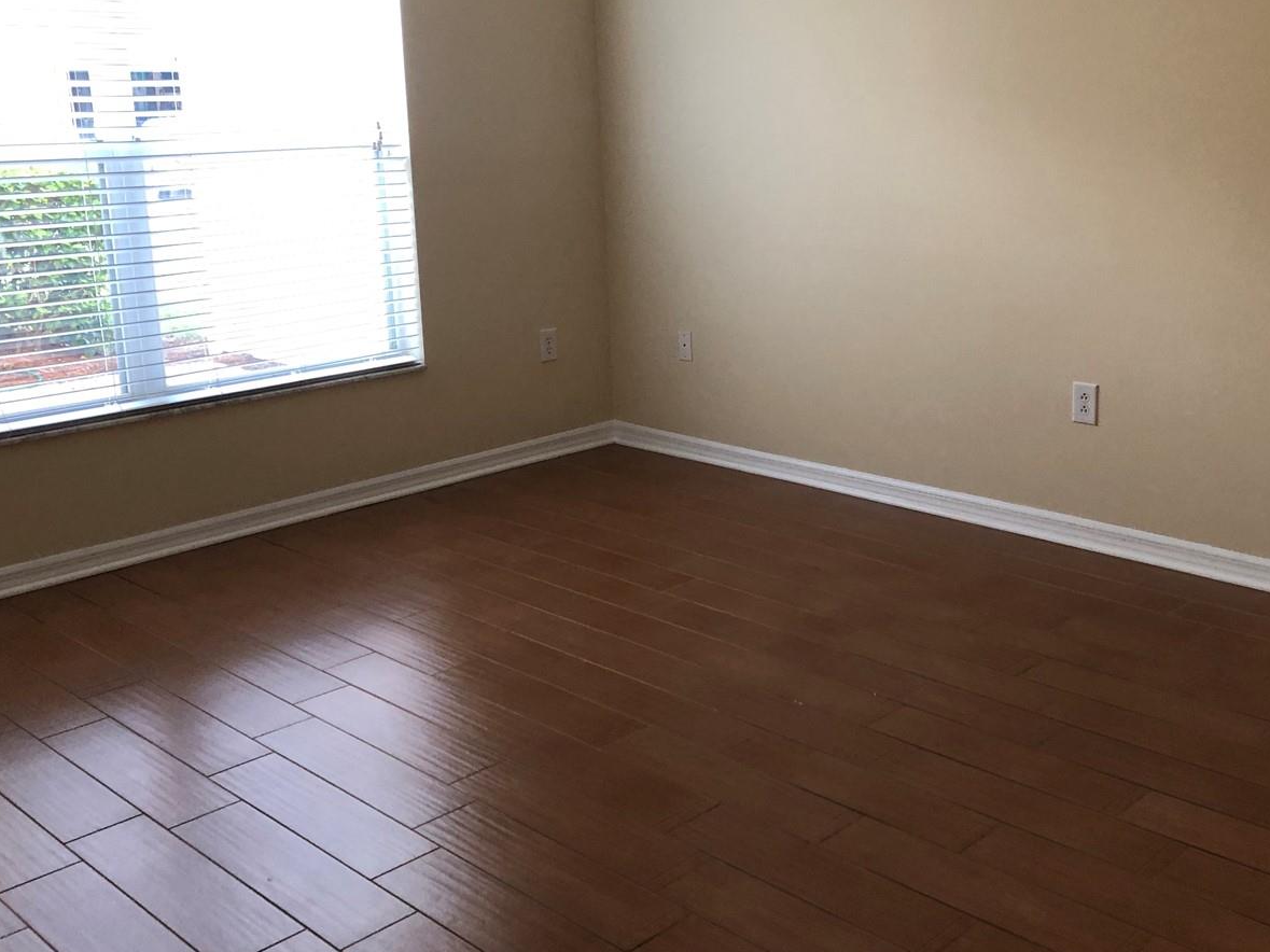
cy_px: 366
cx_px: 755
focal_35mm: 38
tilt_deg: -12.1
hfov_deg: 48.7
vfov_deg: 37.5
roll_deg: +0.5
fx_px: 1394
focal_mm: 3.99
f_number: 1.8
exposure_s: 1/17
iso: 40
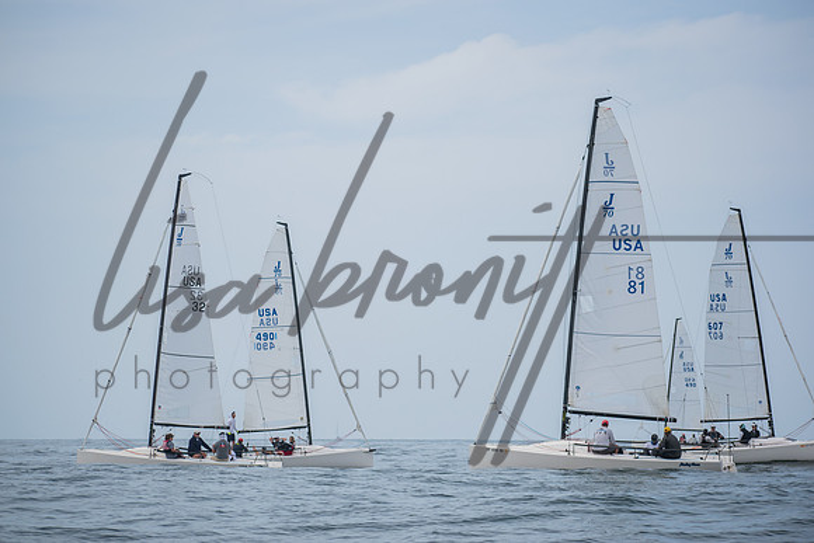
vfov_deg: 9.6
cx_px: 407
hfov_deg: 14.4
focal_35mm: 142
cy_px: 272
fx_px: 3223
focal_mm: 95
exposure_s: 1/1000
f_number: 4.8
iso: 100
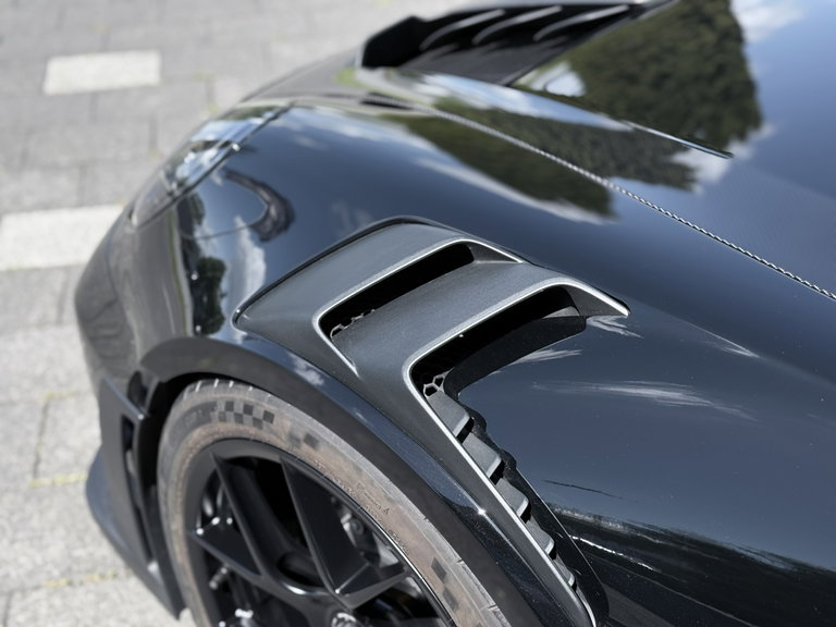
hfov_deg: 39.7
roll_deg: +1.4
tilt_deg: -36.2
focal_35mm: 48
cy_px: 314
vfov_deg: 30.3
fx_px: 1159
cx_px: 418
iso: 64
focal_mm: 6.76
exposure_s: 1/1429
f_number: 1.78
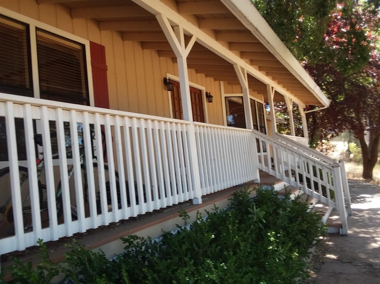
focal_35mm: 29
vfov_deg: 48.2
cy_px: 142
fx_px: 318
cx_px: 190
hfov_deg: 61.7
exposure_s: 1/195
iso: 40
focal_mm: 2.47
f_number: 1.9
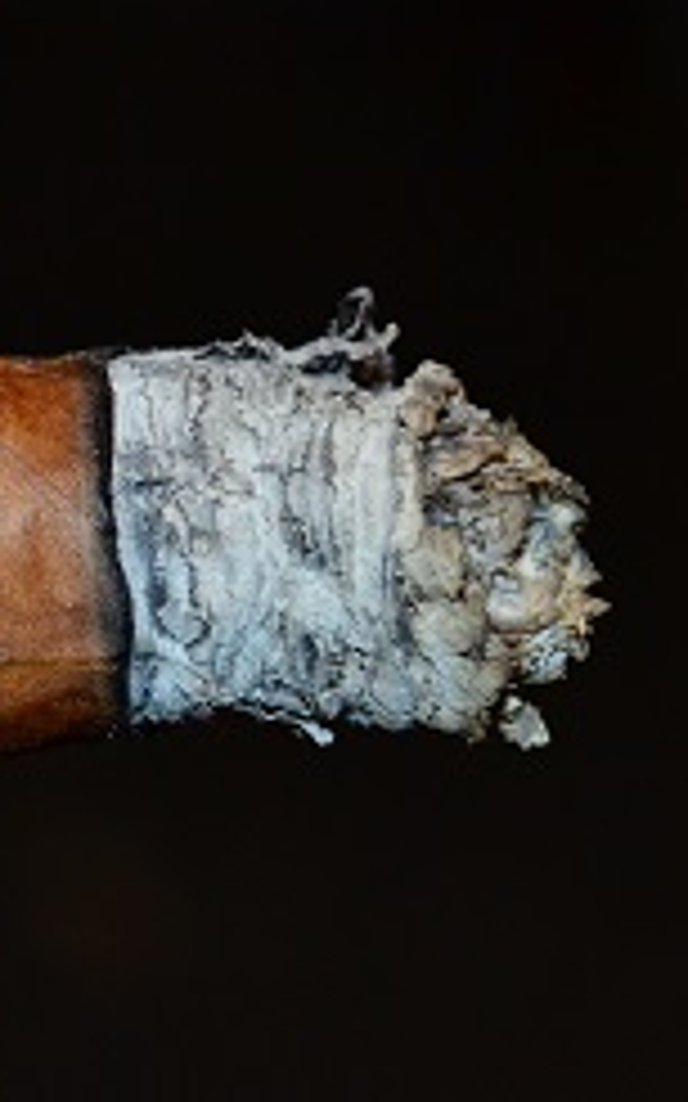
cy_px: 517
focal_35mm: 197
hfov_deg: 6.6
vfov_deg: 10.6
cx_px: -137
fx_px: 5919
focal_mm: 55
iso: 1400
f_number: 5.6
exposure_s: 1/60
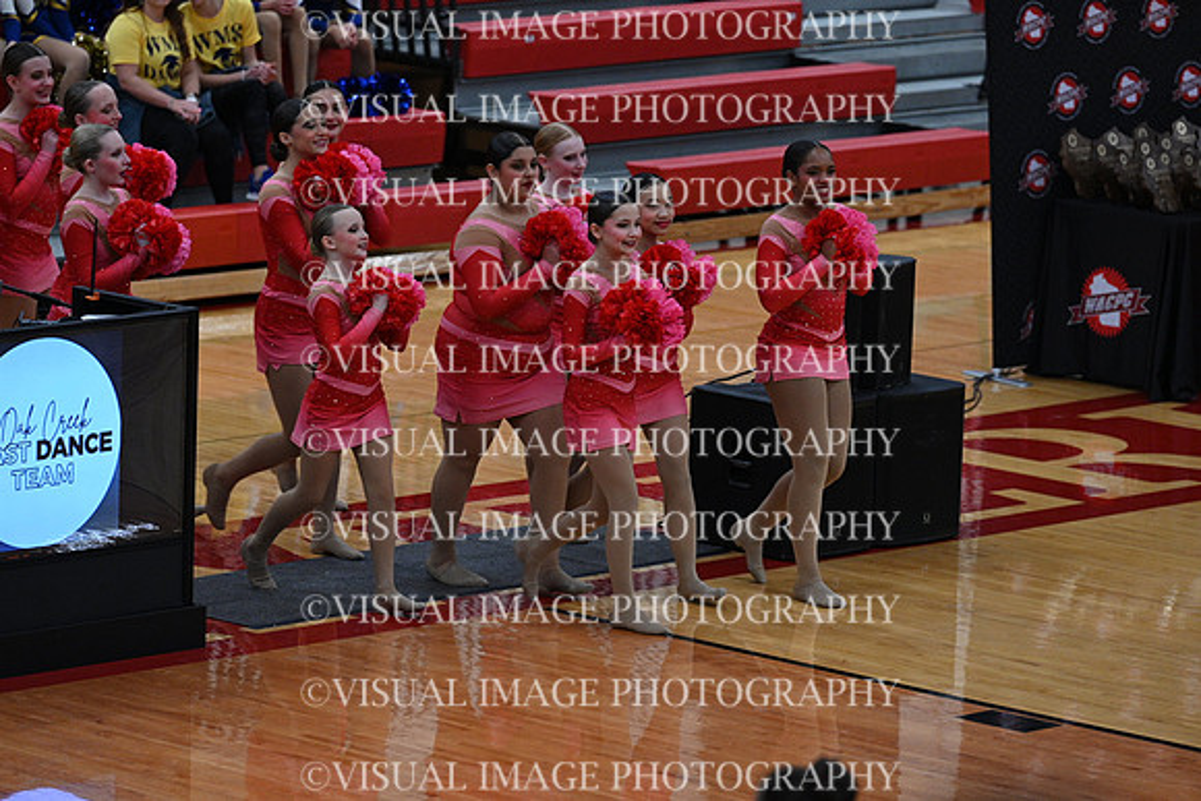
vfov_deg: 6.9
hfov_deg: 10.3
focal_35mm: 200
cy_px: 400
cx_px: 600
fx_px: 6673
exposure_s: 1/400
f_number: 4
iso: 4000
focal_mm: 200
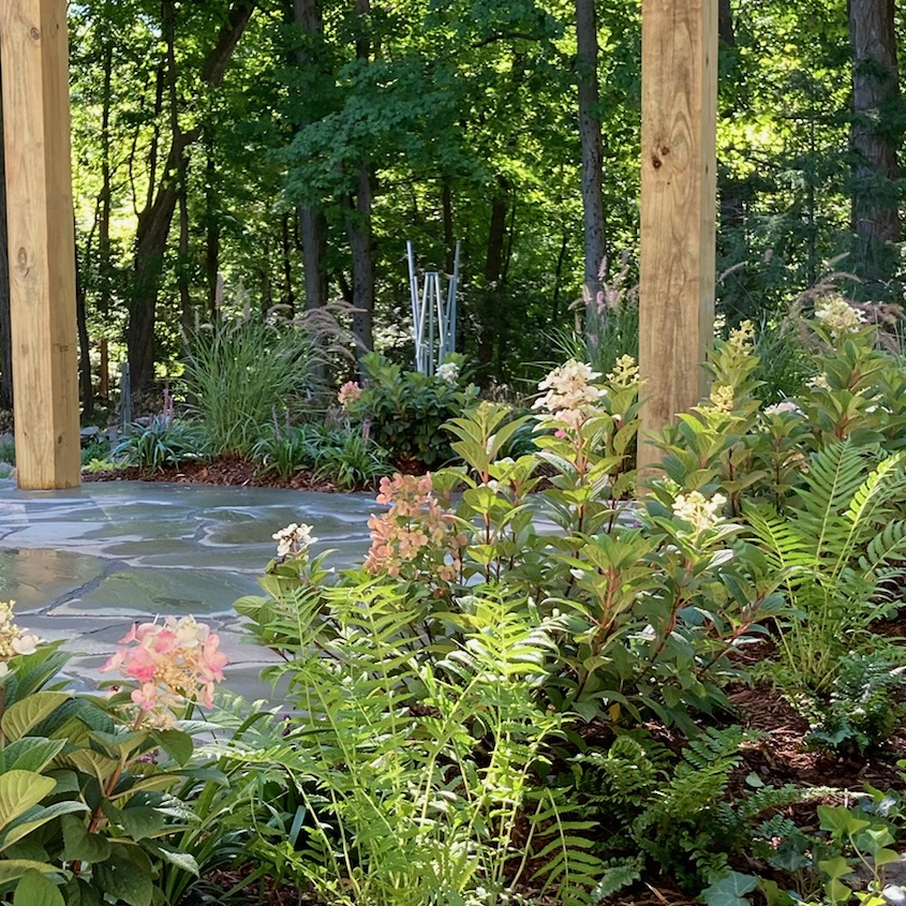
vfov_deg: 28.5
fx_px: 1777
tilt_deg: -8.4
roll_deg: +0.3
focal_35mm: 60
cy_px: 563
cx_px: 140
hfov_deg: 27.8
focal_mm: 3.99
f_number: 1.8
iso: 64
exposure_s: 1/121
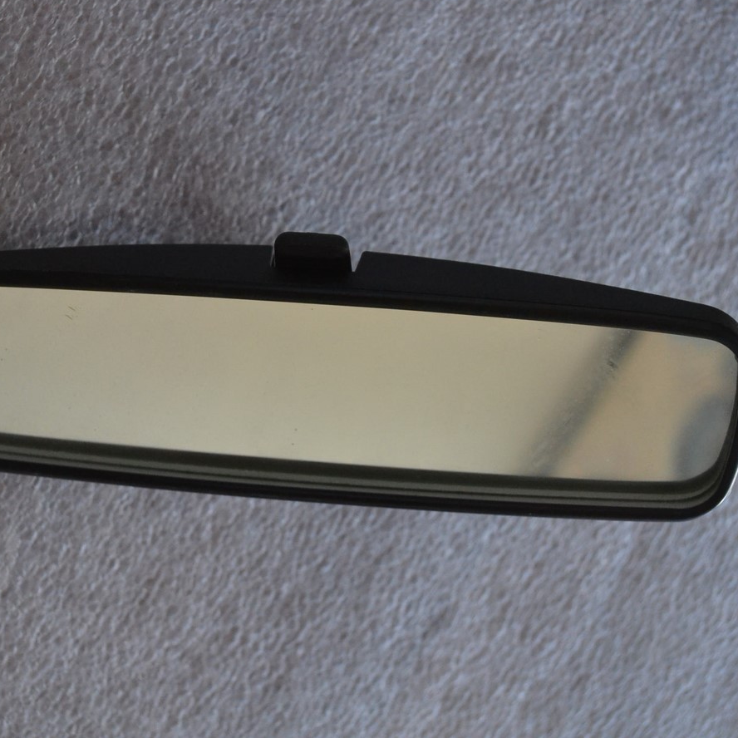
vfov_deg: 27.7
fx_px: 1495
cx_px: 327
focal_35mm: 62
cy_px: 365
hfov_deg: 27.7
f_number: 4.8
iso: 2000
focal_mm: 32
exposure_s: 1/60
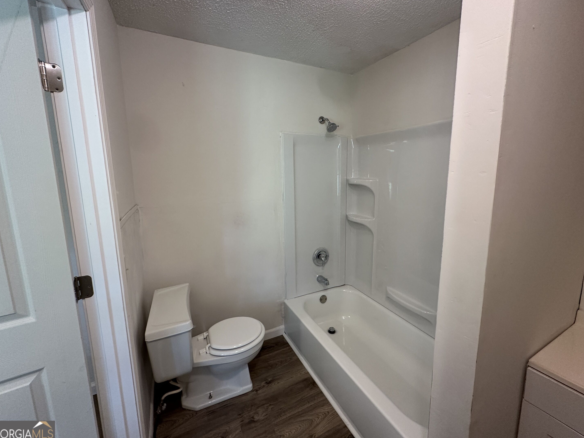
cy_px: 209
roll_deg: +0.0
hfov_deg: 98.2
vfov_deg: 81.7
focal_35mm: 15
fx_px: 253
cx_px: 298
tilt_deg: -8.9
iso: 200
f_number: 2.2
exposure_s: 1/60
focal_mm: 2.22
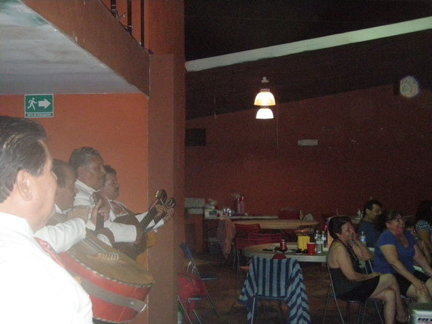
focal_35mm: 58
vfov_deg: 25.2
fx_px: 724
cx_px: 216
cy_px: 162
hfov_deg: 33.2
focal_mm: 10.28
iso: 800
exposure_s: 1/40
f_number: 4.2
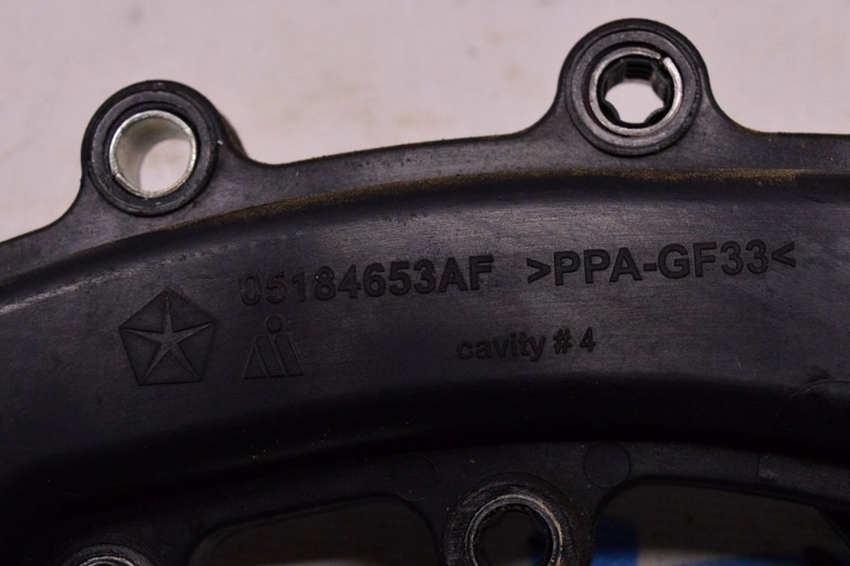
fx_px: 1817
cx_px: 432
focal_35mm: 77
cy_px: 228
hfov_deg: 26.3
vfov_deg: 17.7
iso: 1600
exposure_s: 1/125
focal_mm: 40
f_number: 8
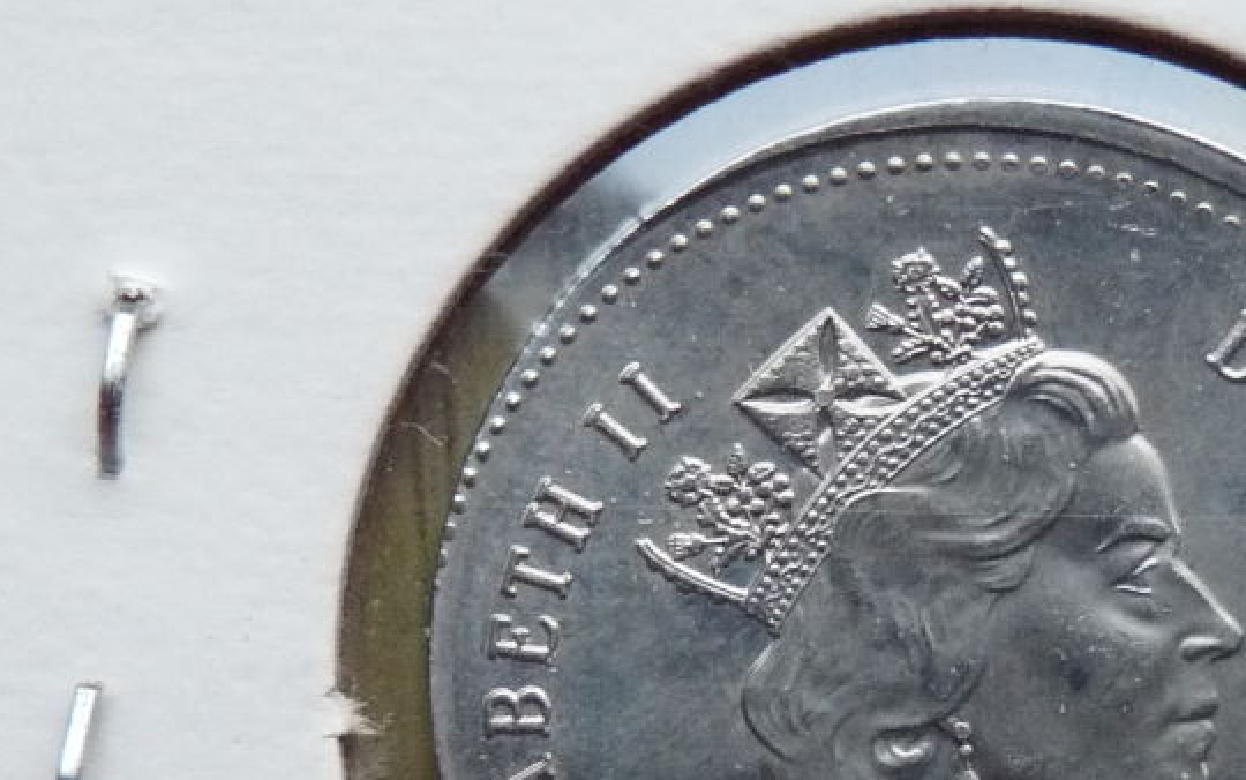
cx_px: 794
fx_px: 6217
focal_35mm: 183
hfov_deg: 11.4
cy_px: 665
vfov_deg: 7.2
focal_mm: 11.1
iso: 400
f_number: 3.4
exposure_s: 1/30
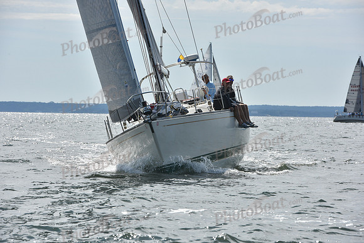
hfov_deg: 11.1
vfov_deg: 7.4
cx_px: 182
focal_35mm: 185
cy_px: 122
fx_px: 1871
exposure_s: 1/1000
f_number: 11
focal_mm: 185
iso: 320
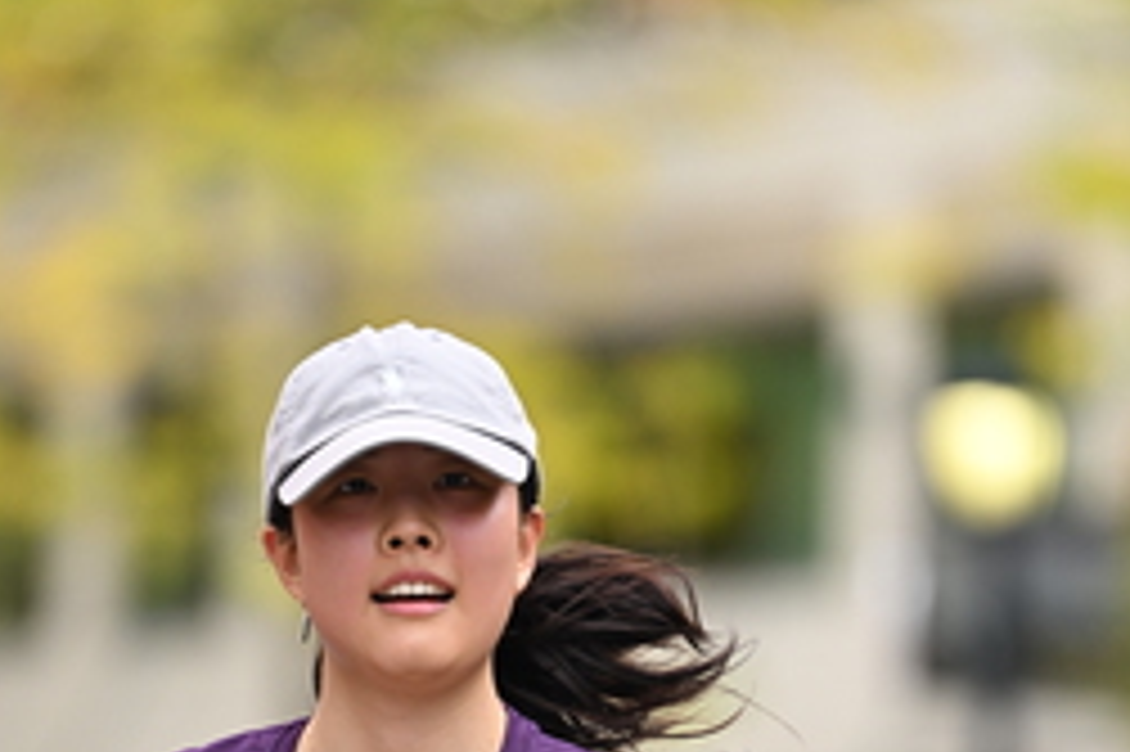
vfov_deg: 3.2
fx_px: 13394
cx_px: 434
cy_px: 847
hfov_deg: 4.8
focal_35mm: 427
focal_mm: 195
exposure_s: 1/1600
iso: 640
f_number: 2.8
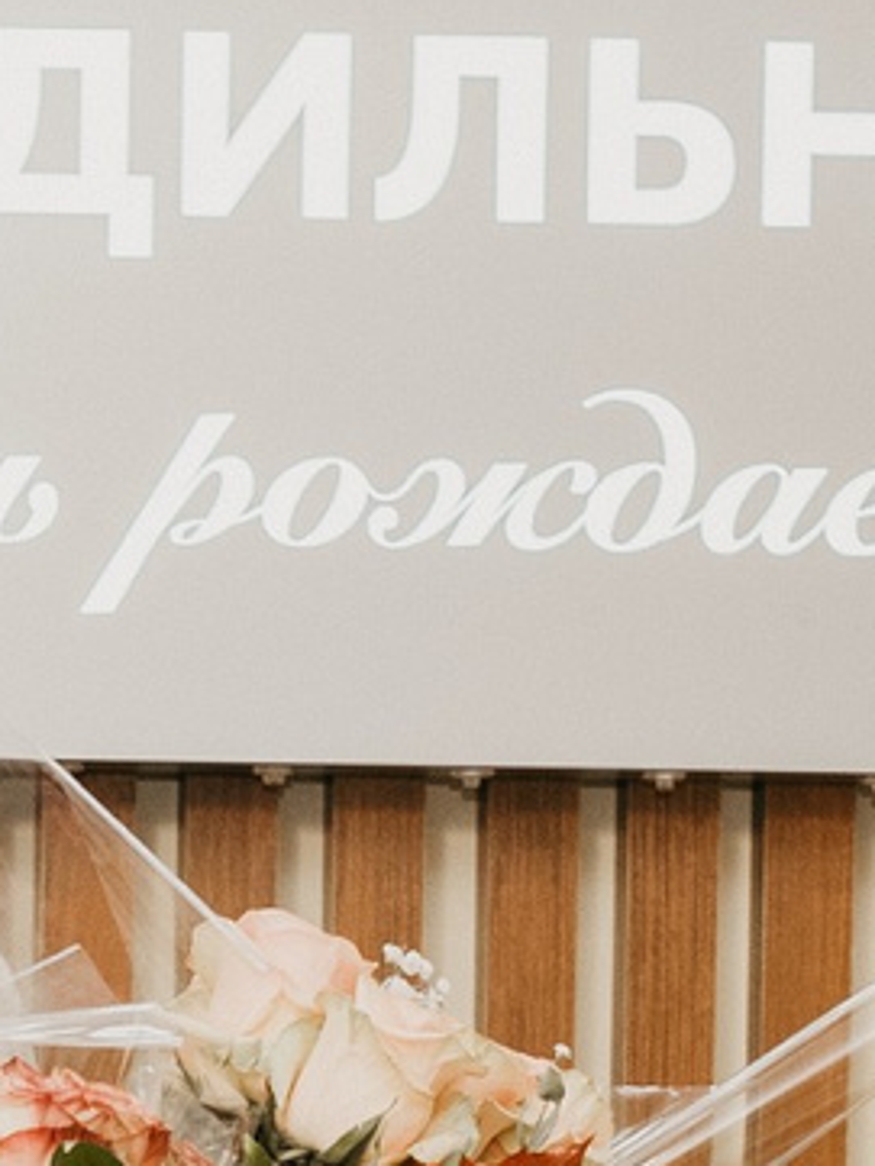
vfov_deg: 9.4
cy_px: 2212
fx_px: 6703
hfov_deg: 7.2
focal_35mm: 199
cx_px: -761
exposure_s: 1/160
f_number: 4
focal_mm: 27
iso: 250
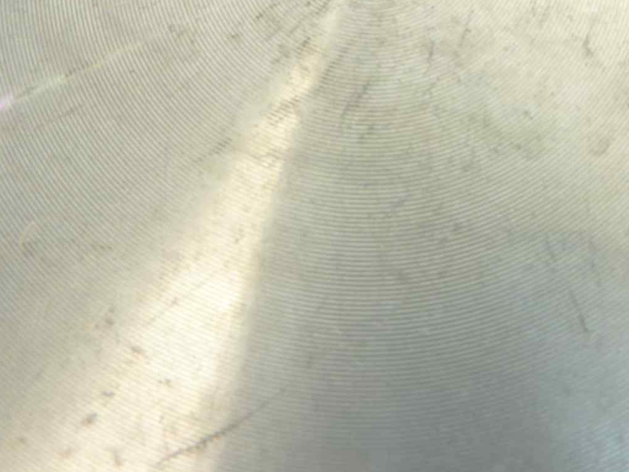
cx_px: 470
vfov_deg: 21.7
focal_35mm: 63
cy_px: -85
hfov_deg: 30.2
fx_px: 1145
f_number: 3.3
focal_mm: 4.1
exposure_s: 1/20
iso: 80
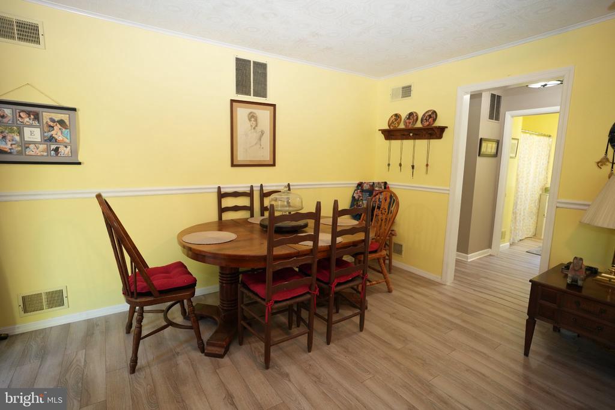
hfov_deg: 91.0
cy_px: 205
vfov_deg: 68.3
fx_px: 302
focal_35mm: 18
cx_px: 308
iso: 1600
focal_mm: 17.7
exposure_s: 1/160
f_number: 2.8
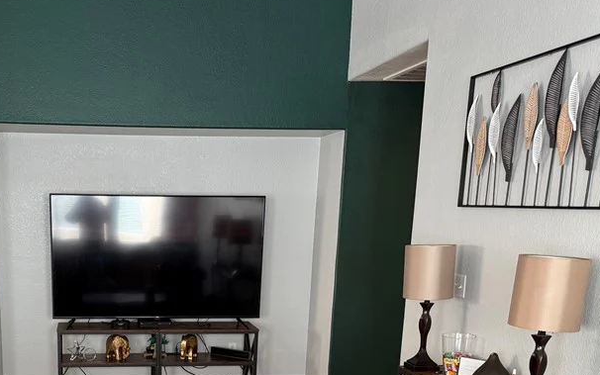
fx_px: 703
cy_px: 365
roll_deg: -0.7
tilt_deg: -12.2
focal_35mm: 43
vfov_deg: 28.3
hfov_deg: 44.6
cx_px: 146
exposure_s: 1/60
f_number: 1.78
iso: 160
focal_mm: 6.76
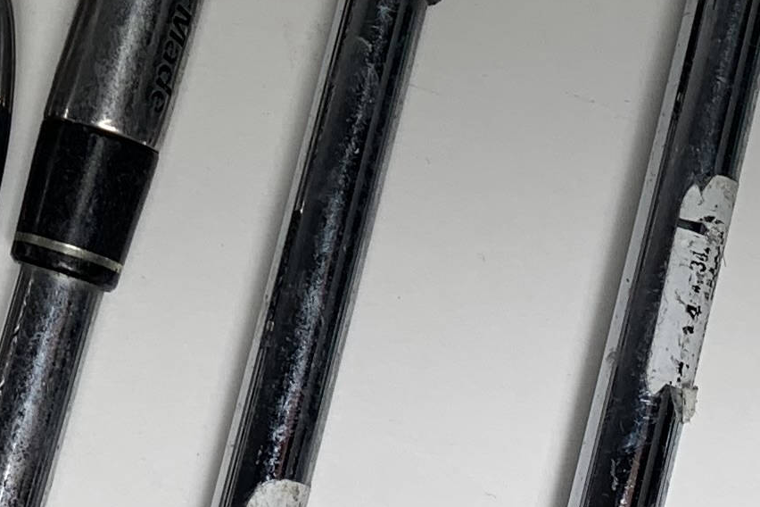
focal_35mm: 128
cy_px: -390
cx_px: -54
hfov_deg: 15.6
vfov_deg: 10.1
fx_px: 2702
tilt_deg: -73.4
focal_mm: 4.25
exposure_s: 1/127
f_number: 1.8
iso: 25
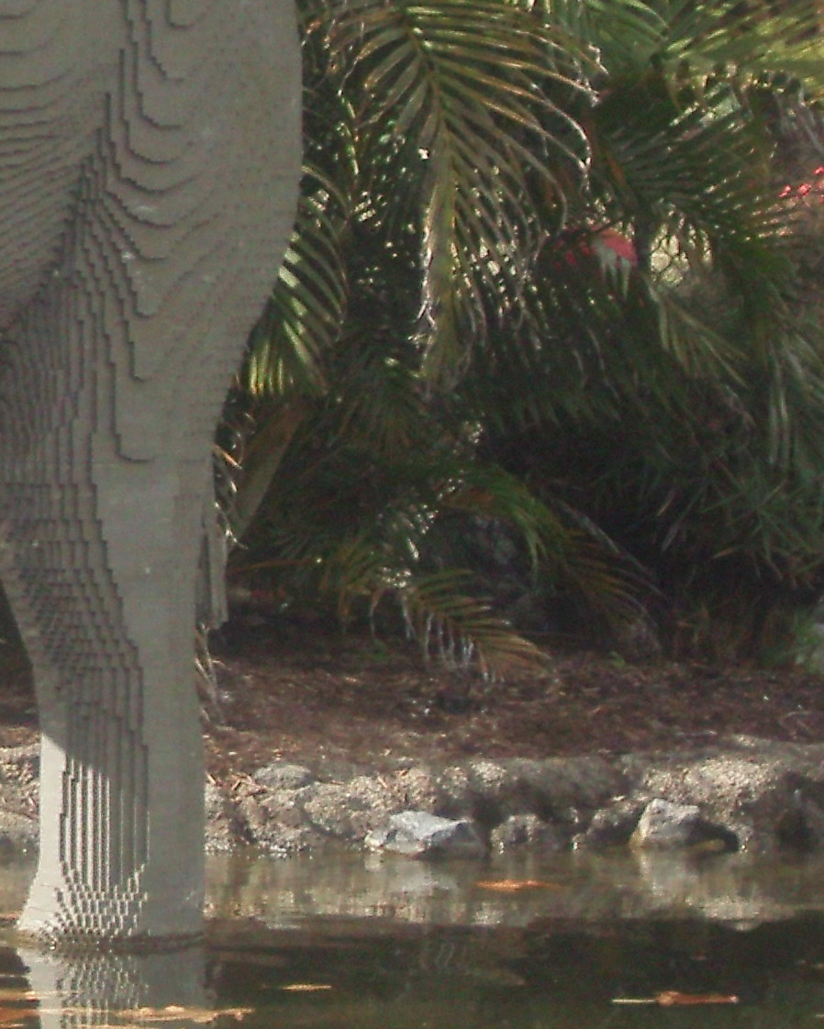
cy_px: 184
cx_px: -756
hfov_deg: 5.2
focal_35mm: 293
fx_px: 8929
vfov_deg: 6.6
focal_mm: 15.7
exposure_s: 1/60
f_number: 12.8
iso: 200
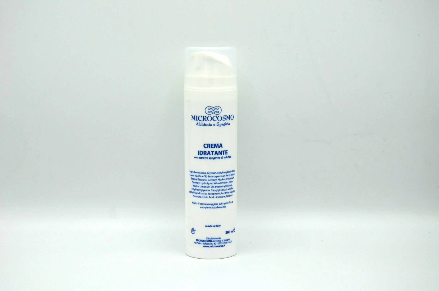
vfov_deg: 15.6
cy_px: 146
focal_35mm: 87
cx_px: 220
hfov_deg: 23.4
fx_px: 1059
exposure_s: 1/500
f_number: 8
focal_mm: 58
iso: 125
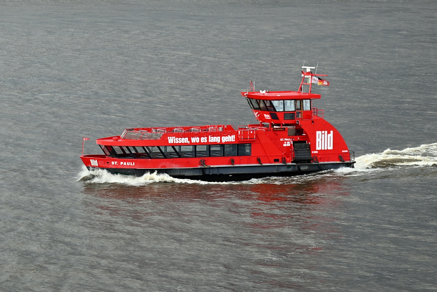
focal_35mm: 120
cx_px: 218
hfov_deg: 17.0
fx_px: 1458
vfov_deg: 11.4
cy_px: 146
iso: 180
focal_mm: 120
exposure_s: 1/125
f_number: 4
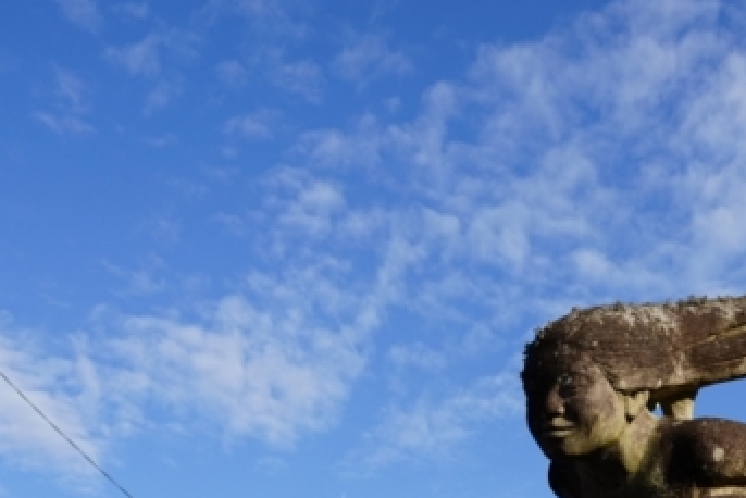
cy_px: 518
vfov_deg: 23.1
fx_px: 1161
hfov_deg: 35.0
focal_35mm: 56
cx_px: 539
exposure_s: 1/125
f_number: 11
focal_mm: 24
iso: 100
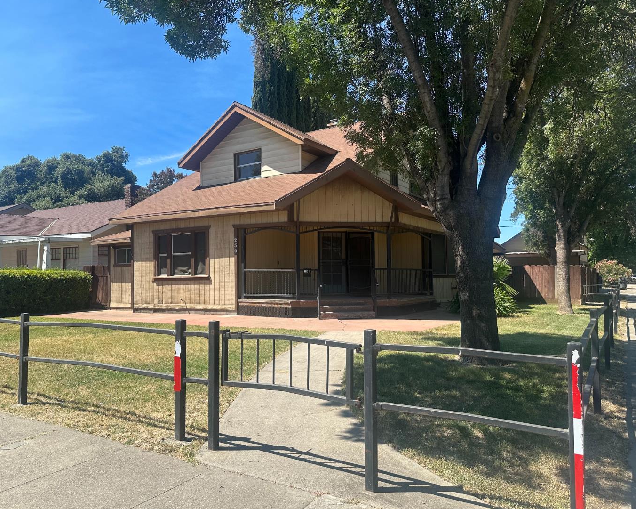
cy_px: 260
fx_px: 489
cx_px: 314
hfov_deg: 66.0
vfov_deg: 54.9
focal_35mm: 26
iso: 80
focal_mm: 6.86
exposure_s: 1/2882
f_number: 1.78
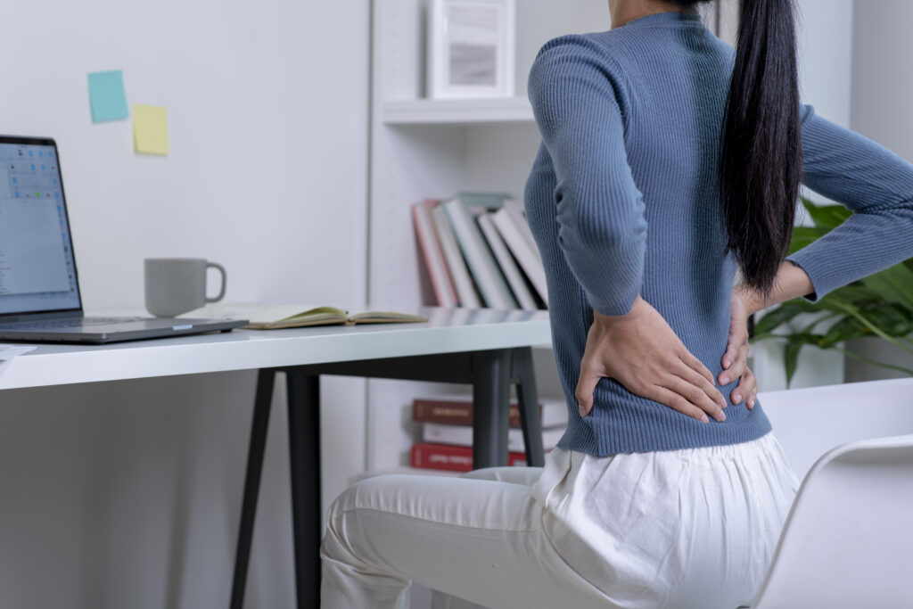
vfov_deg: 16.1
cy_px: 304
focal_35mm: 85
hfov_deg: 23.9
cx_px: 456
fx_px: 2156
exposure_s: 1/30
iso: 200
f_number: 5
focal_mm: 85
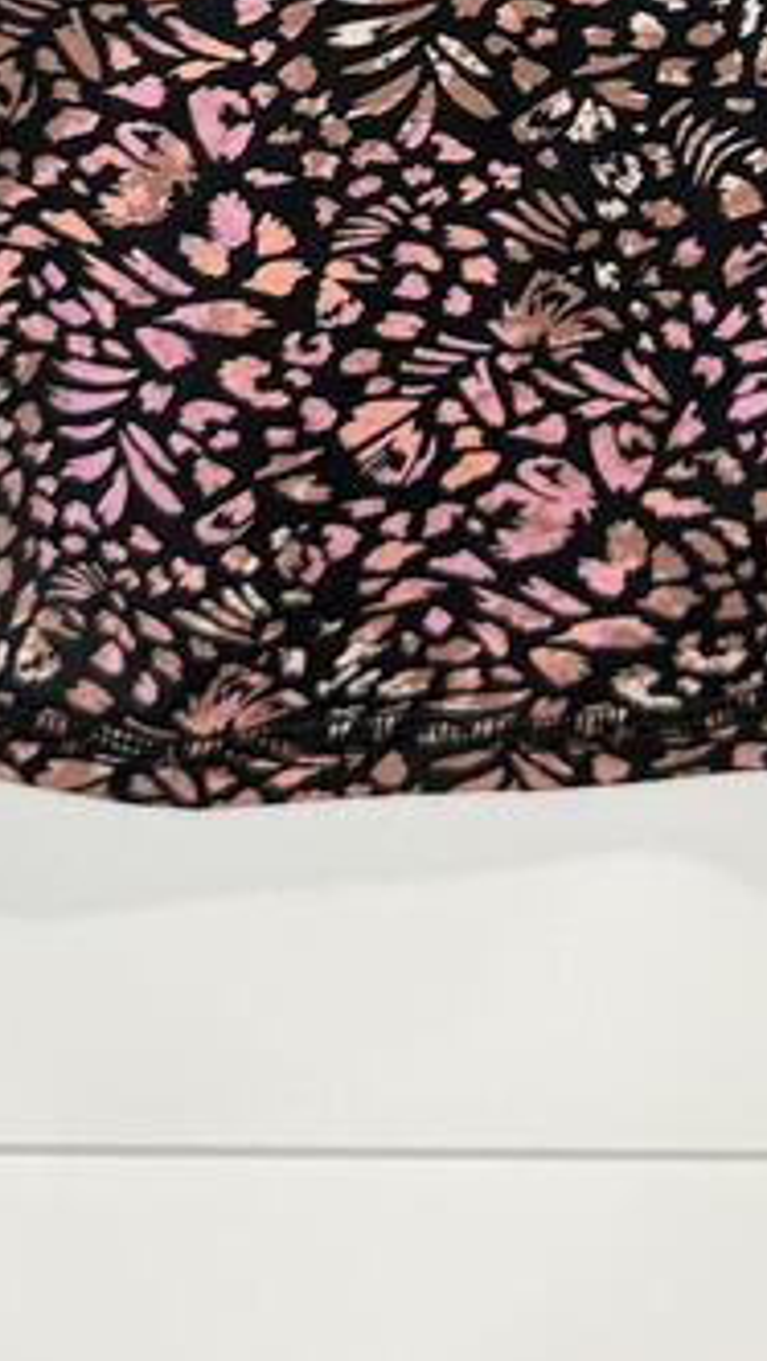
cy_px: -646
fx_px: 3793
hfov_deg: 11.4
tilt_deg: -16.1
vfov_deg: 18.2
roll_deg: +0.6
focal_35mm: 105
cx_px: 792
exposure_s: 1/60
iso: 160
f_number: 1.78
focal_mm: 6.76
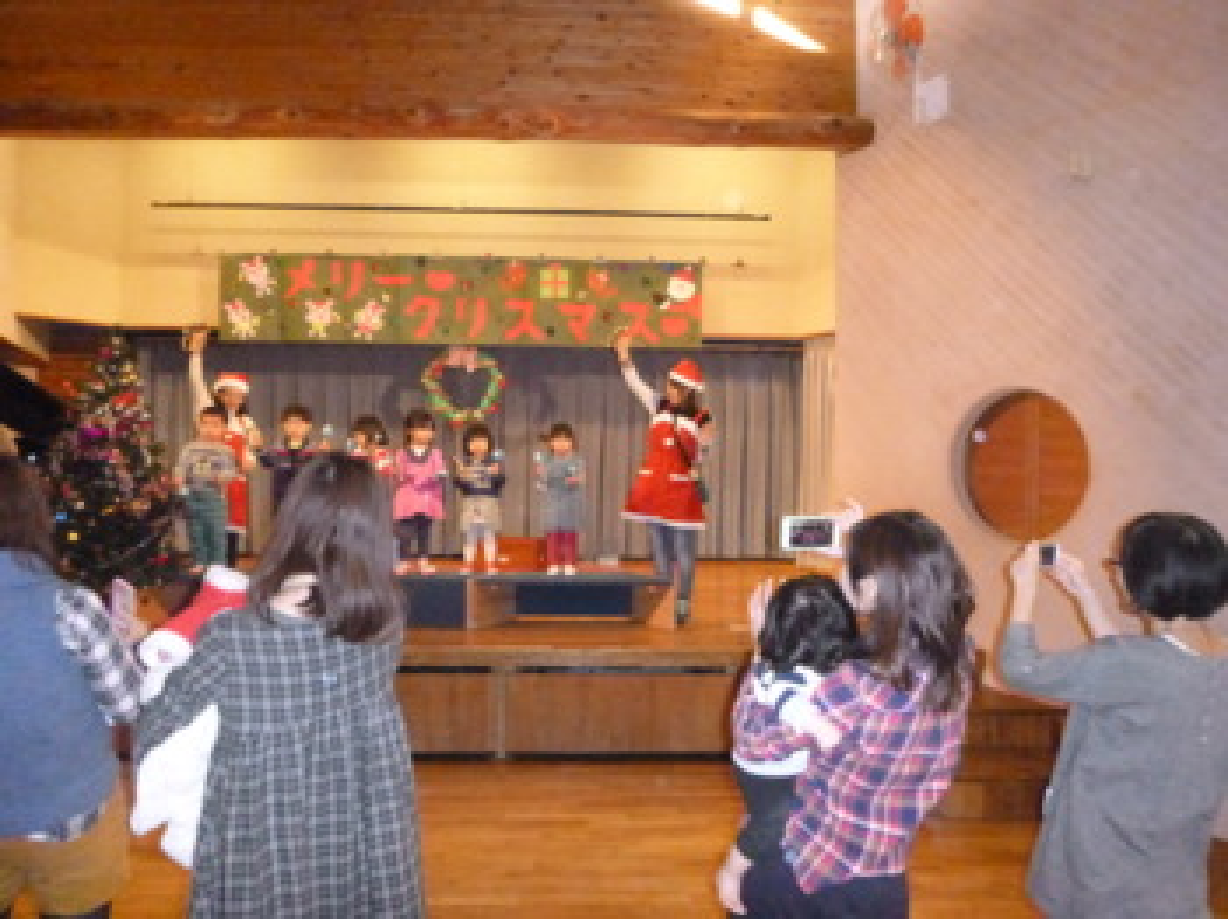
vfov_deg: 54.8
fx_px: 886
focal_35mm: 25
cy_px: 460
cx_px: 614
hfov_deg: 69.4
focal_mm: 4.5
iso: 1250
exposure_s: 1/60
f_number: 3.9
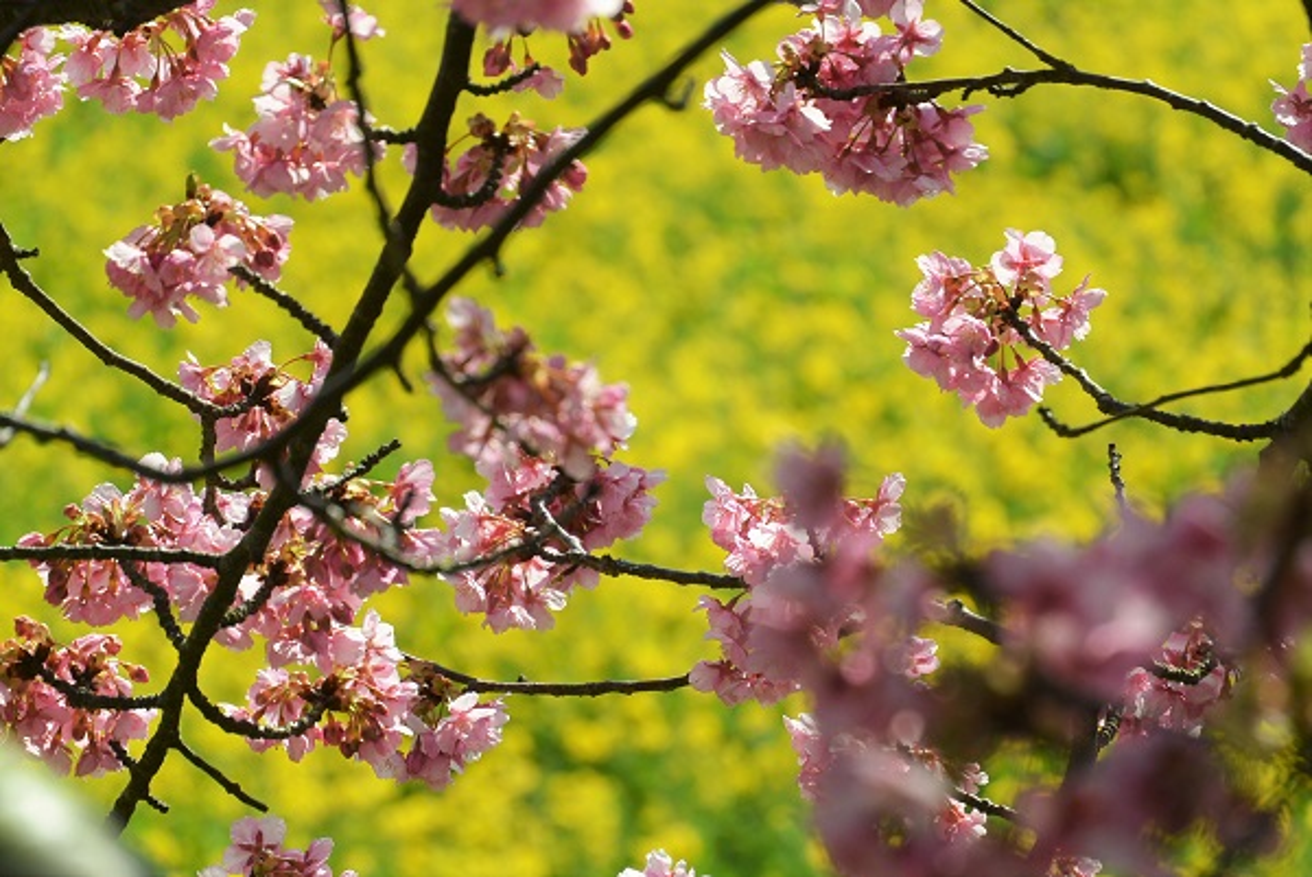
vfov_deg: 4.6
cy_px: 438
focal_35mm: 297
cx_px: 656
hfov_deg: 6.9
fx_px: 10831
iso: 100
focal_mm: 110
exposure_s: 1/500
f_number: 5.6
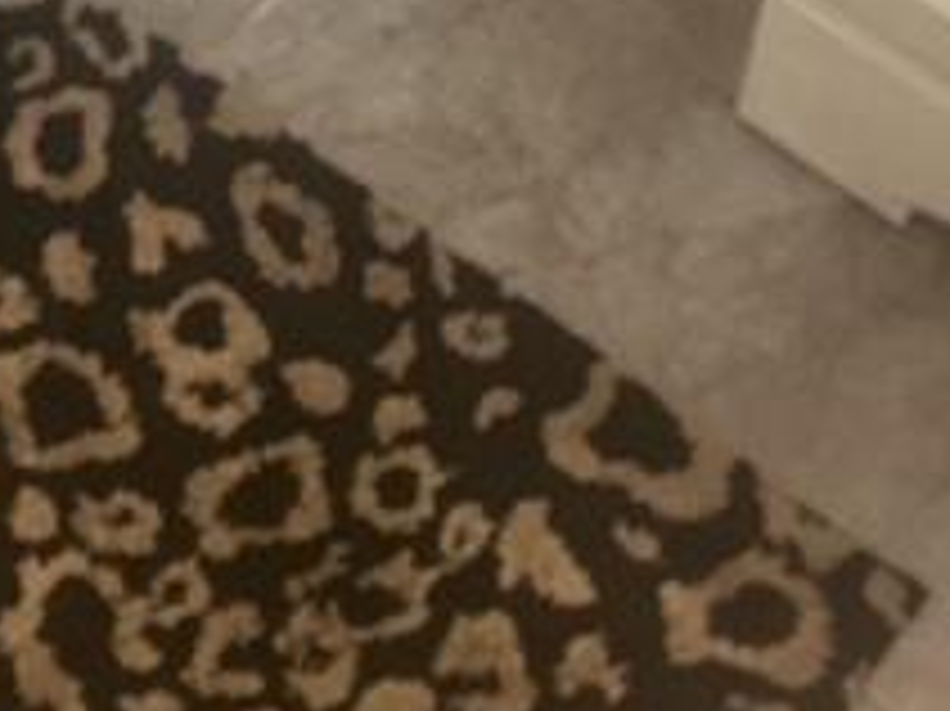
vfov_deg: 16.2
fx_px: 2414
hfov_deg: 22.2
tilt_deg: -53.0
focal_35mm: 88
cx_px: 302
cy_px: -104
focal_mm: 3
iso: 125
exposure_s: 1/60
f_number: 1.8
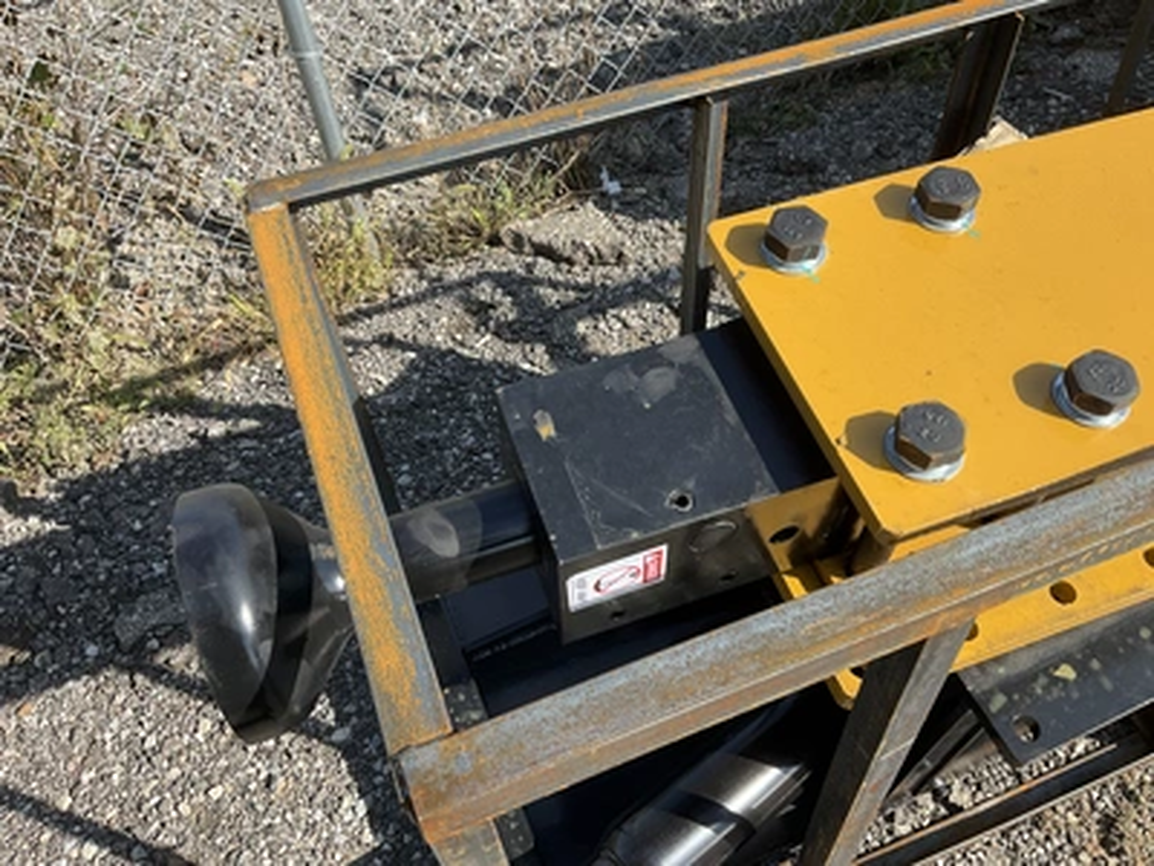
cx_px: 577
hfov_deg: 61.7
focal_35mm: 29
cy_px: 433
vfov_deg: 48.2
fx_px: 967
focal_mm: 3
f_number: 1.8
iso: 25
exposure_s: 1/804
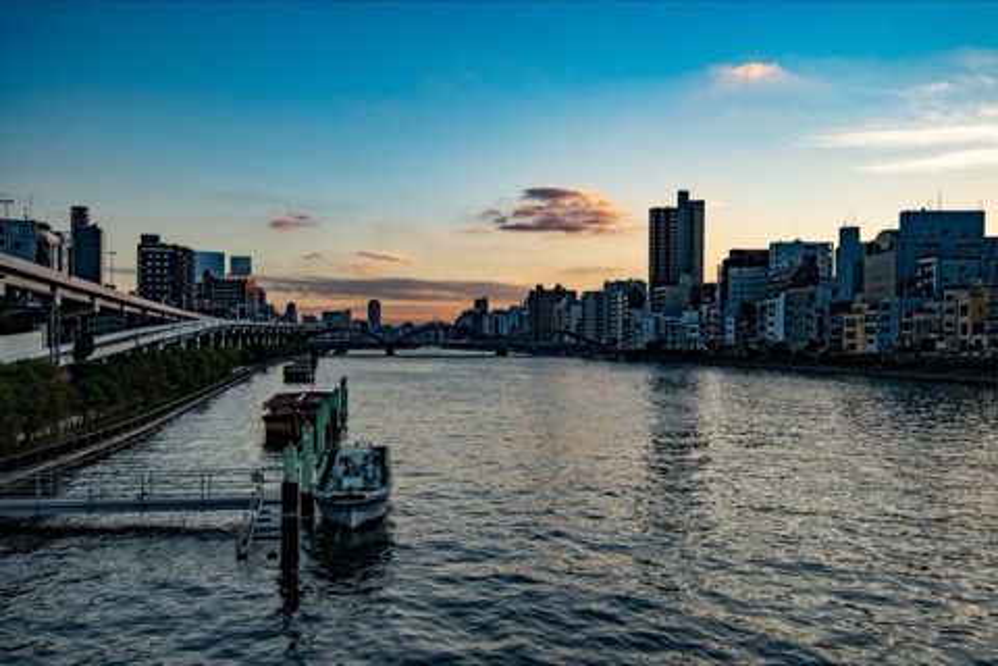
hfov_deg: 61.9
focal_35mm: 30
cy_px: 333
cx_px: 499
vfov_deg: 43.6
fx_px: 832
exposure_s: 1/80
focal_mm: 20
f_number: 8
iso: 100
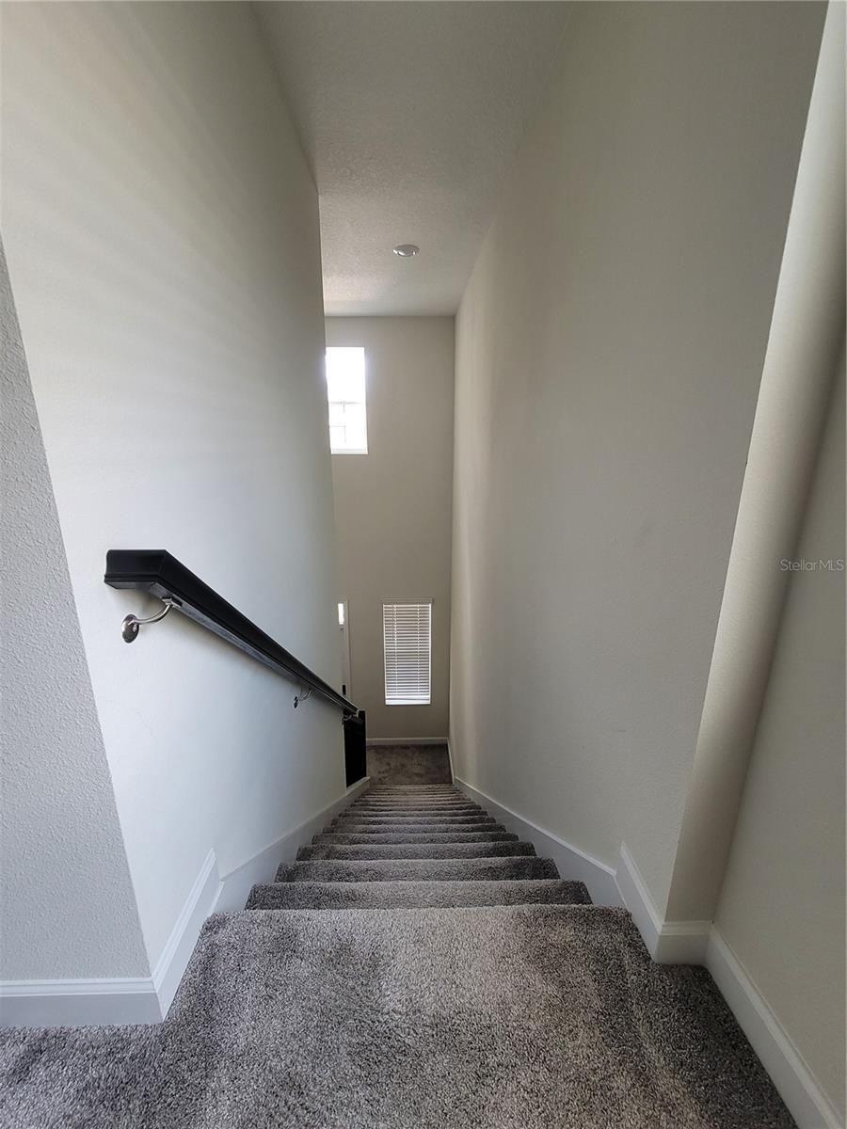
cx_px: 424
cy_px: 564
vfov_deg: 106.2
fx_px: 424
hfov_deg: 89.9
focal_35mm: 13
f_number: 2.2
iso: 200
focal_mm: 2.2
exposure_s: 1/60
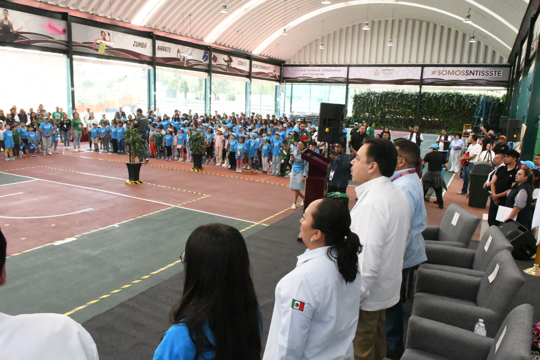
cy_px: 180
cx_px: 270
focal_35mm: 27
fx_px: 405
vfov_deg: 47.9
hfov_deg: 67.4
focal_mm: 18
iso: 20000
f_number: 18
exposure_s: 1/200
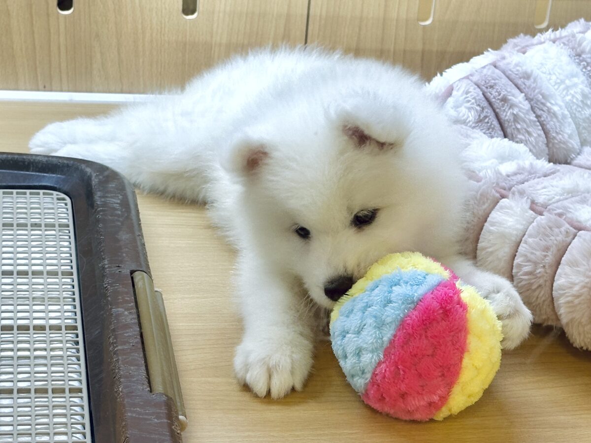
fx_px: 820
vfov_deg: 30.3
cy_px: 222
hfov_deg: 39.7
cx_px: 296
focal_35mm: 48
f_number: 1.78
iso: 50
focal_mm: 6.86
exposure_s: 1/121
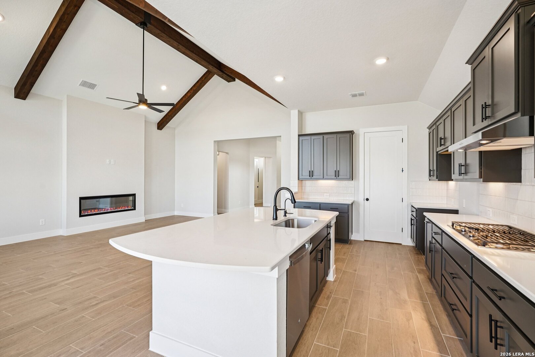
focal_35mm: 16
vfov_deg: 73.7
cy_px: 178
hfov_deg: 96.7
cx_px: 268
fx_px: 238
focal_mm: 16
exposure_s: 1/30
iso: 320
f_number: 8
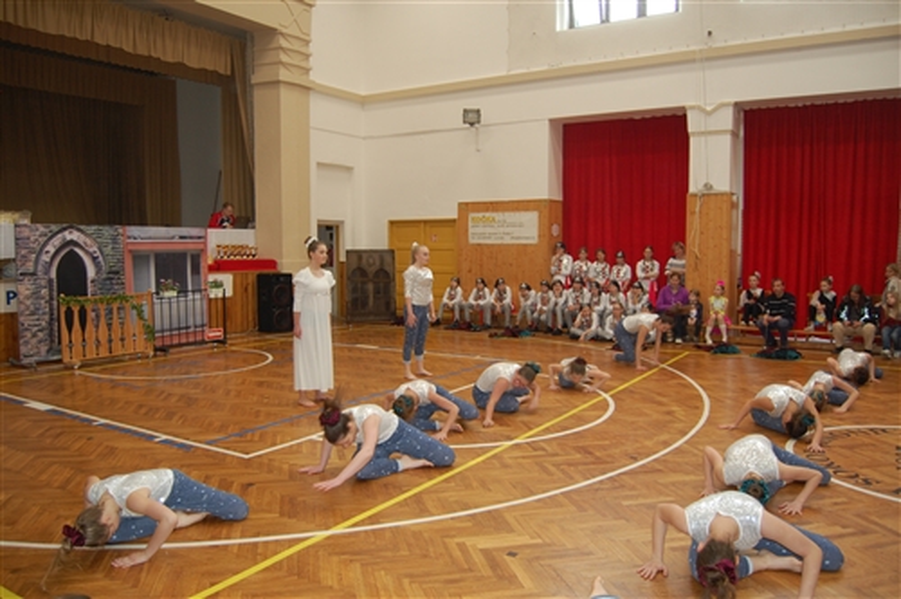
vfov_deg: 47.8
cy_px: 300
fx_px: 675
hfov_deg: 67.4
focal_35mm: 27
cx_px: 450
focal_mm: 18
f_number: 3.5
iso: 400
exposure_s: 1/60
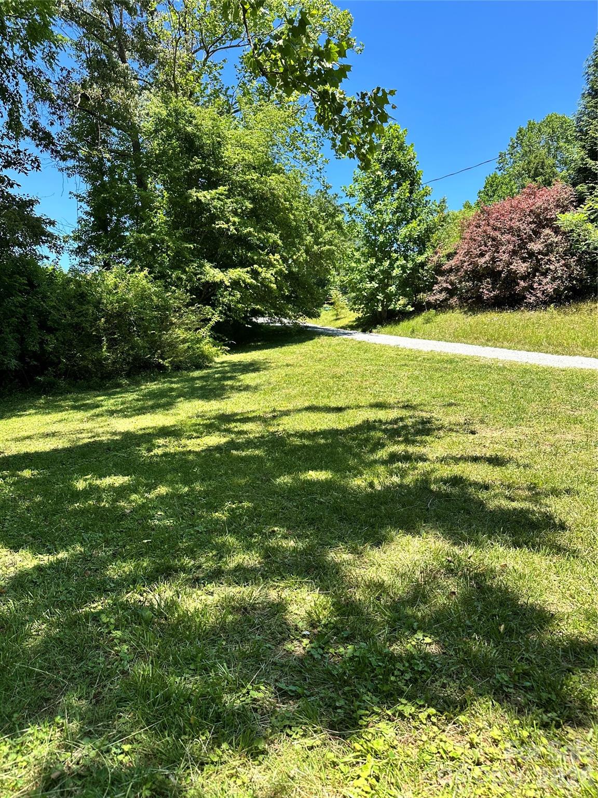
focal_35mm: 24
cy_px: 399
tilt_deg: -1.0
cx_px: 299
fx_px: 553
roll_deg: +0.5
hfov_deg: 56.8
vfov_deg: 71.6
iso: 80
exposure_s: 1/1241
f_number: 1.78
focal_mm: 6.86
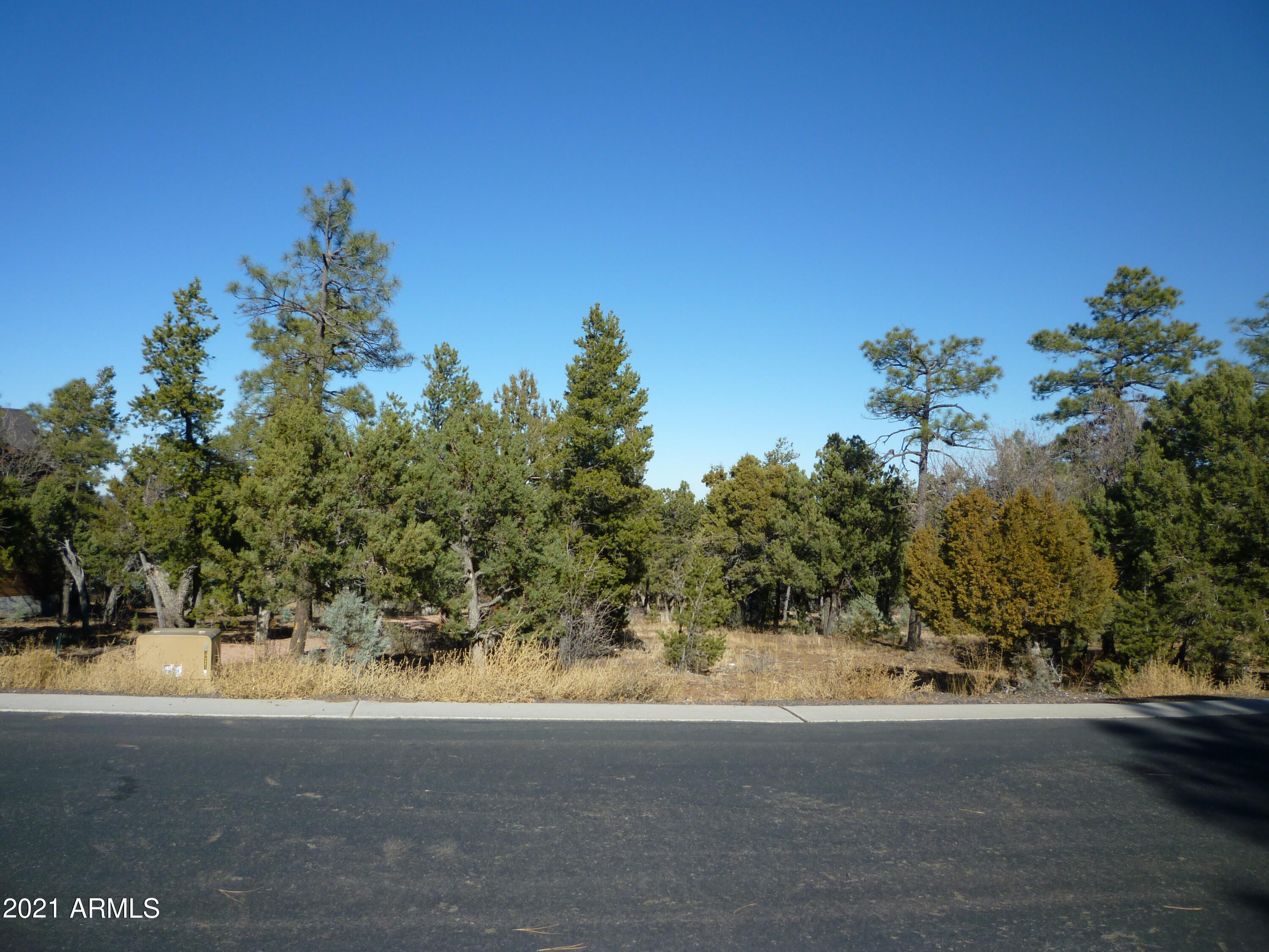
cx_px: 634
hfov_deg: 61.7
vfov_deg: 48.2
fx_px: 1063
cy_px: 476
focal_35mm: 29
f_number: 4
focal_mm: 5.2
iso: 80
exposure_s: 1/640
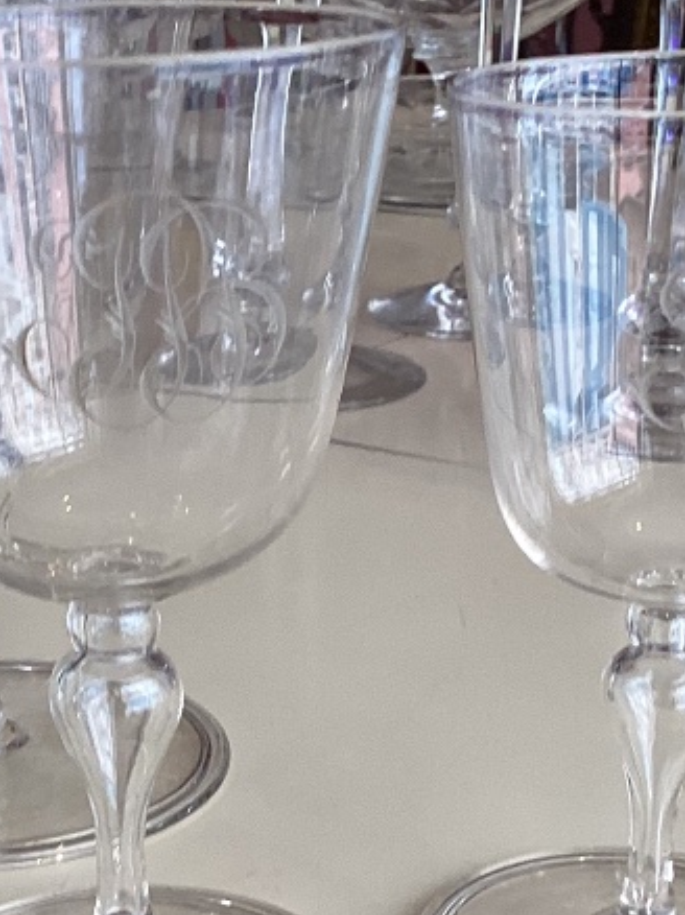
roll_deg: +1.1
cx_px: 159
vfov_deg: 22.7
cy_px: 737
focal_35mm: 85
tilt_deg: -23.3
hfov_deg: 17.2
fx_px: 2245
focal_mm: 3.3
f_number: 2.4
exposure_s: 1/50
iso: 64
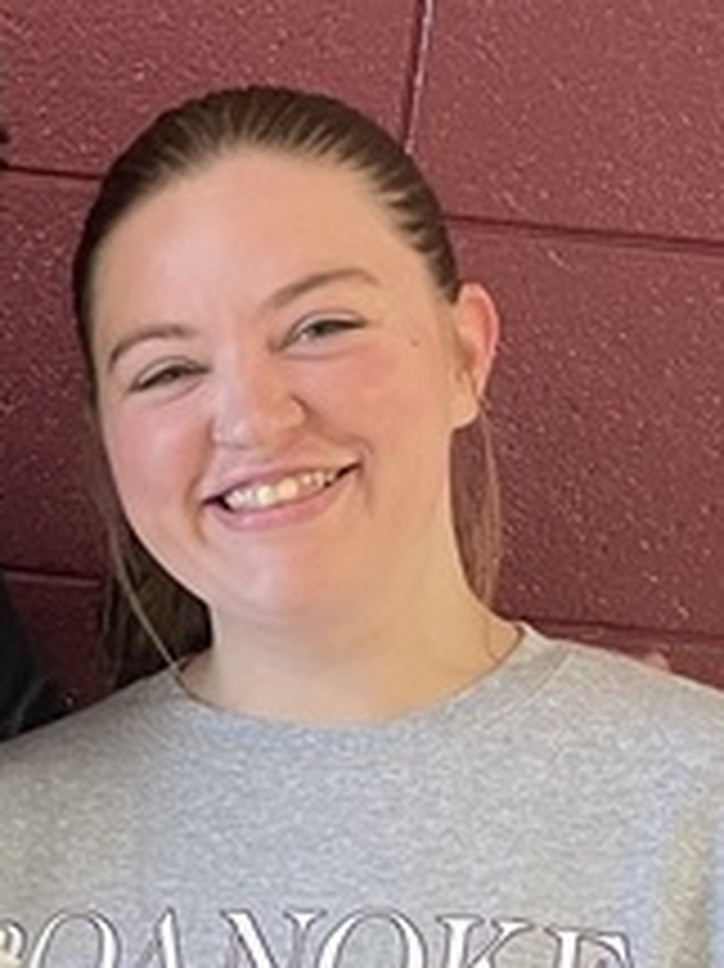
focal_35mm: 124
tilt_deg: -11.6
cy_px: 1067
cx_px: -103
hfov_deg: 11.7
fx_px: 3461
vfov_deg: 15.5
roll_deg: -5.3
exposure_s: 1/60
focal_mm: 4.2
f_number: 1.6
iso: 320
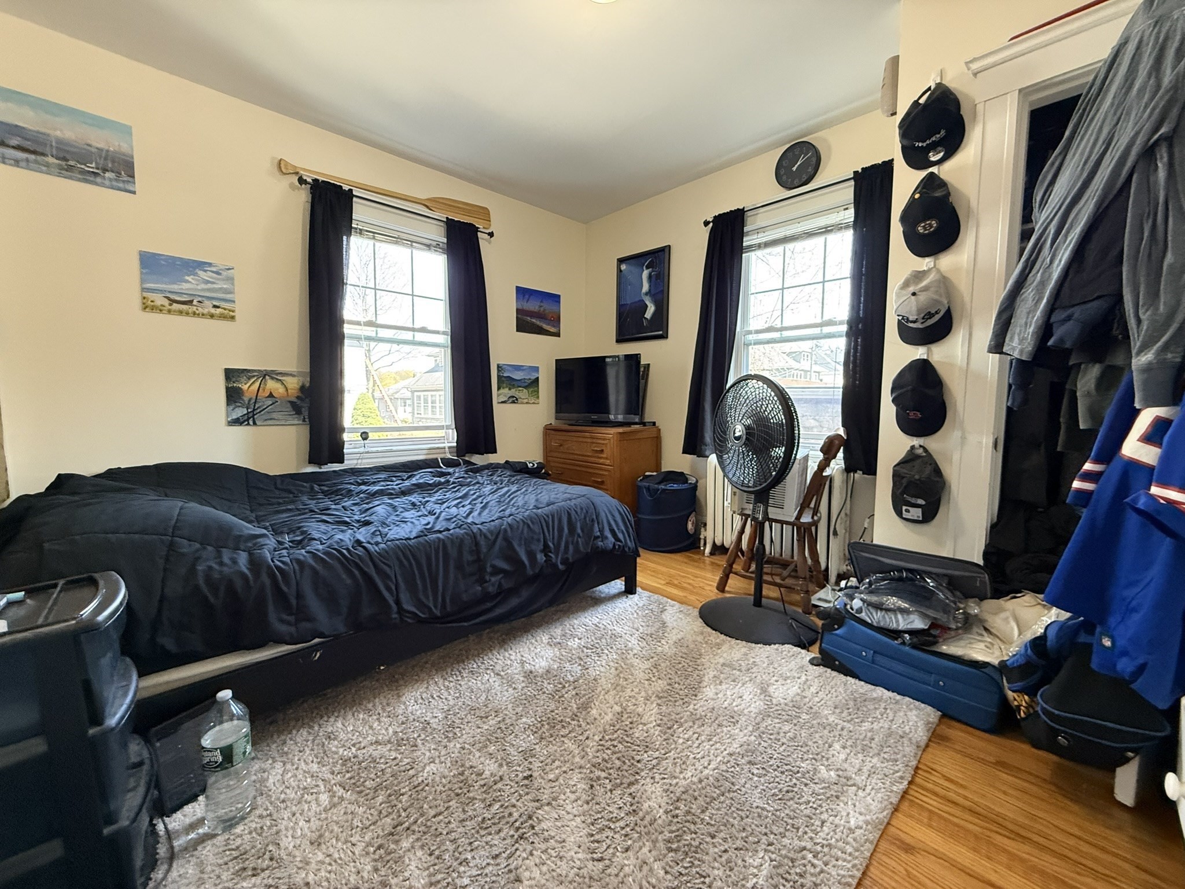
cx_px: 592
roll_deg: +0.0
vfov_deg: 85.7
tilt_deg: -4.2
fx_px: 479
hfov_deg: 102.1
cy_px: 444
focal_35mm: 14
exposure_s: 1/59
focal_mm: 2.22
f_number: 2.2
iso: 500
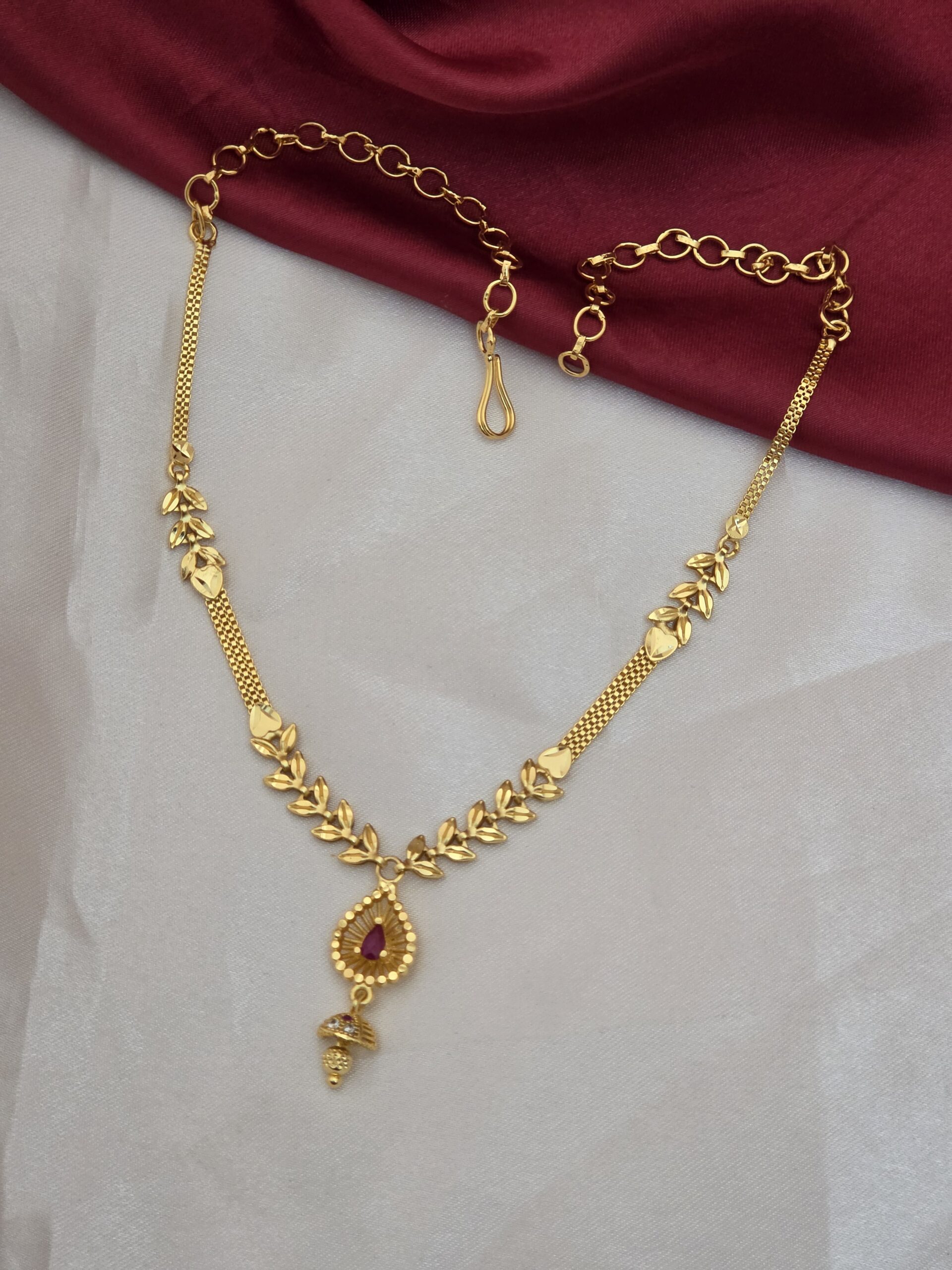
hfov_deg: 21.3
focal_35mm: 69
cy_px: 635
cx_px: 476
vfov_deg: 28.2
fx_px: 2530
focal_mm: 7
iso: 320
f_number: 2.4
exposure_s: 1/100
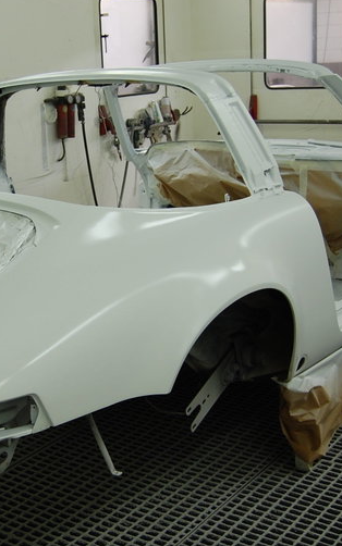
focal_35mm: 56
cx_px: 60
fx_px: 835
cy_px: 271
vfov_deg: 36.3
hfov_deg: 22.8
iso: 400
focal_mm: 24
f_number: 4.5
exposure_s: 1/80
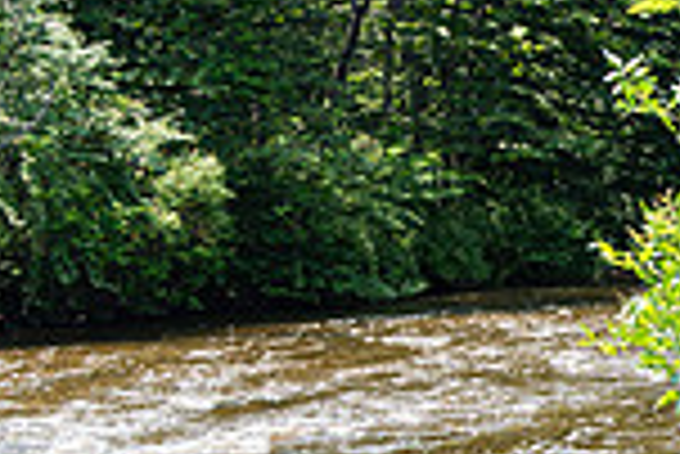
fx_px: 1796
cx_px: 1288
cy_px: 29
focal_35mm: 95
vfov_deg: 14.3
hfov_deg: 16.9
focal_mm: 24
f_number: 4.5
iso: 80
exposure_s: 1/125
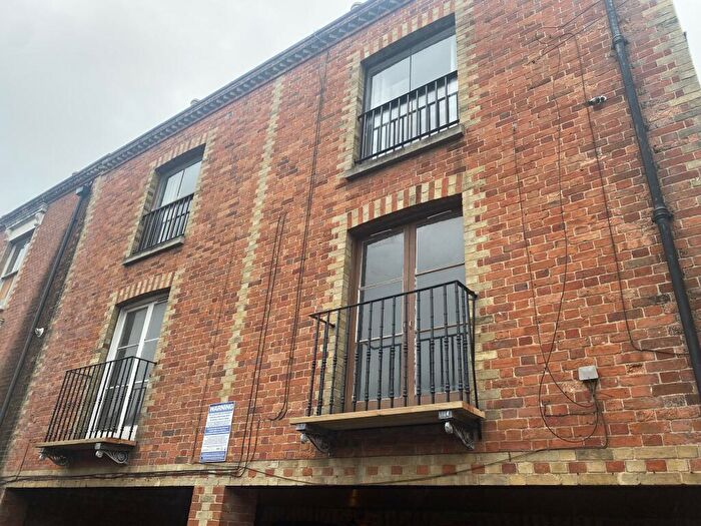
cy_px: 263
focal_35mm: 26
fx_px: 527
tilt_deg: +28.5
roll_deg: -4.0
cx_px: 350
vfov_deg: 53.1
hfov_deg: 67.3
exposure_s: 1/340
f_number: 1.8
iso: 32
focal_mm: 4.25
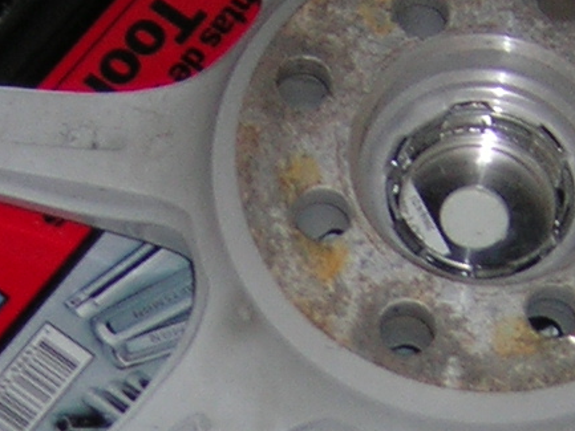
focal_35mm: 159
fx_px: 2642
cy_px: 516
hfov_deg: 12.4
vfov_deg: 9.2
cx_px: 417
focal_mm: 5.6
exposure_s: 1/60.1
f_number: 2.8
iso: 50
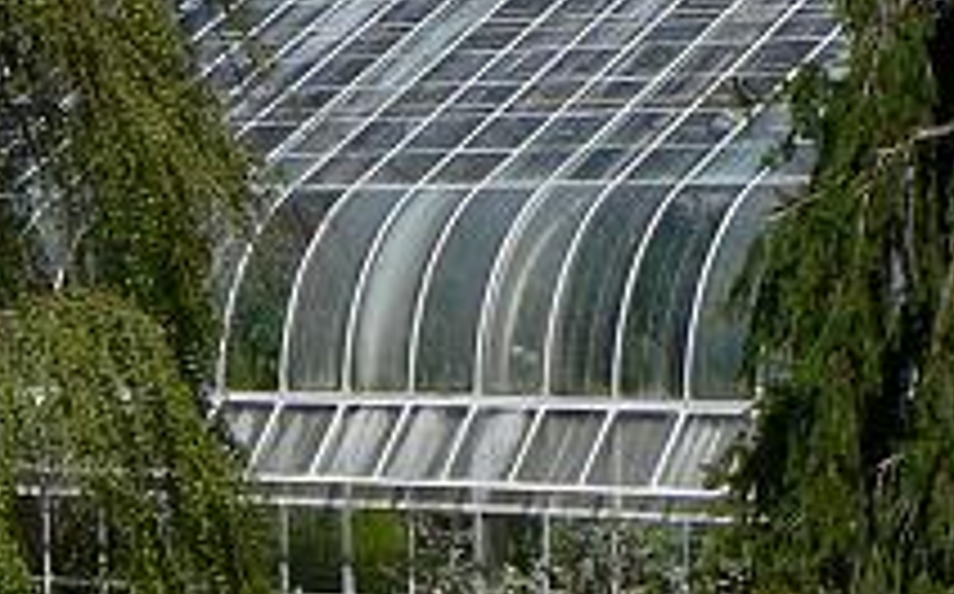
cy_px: 868
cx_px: -202
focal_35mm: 160
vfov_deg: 8.0
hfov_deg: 12.8
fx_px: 4156
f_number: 5
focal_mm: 6.6
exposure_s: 1/500
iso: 80
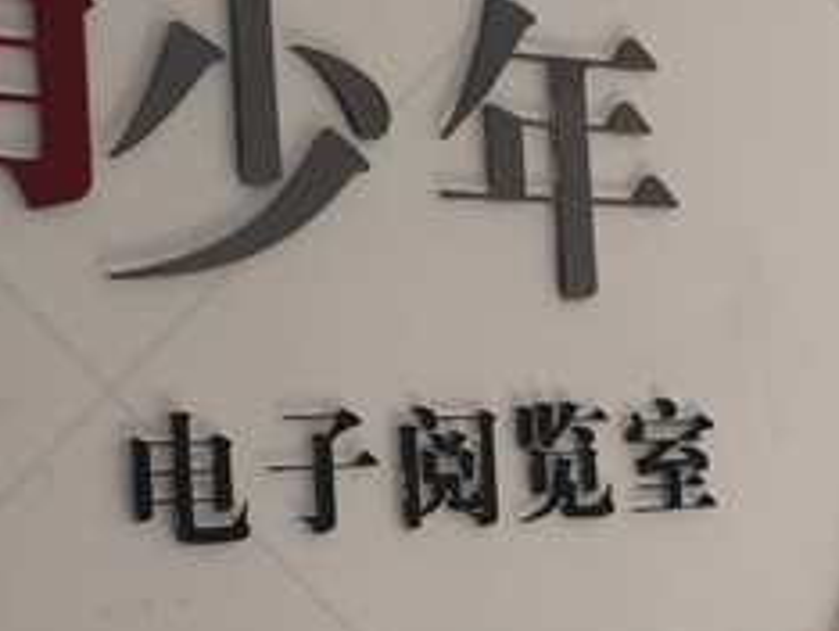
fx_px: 2402
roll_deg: +1.3
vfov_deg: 15.0
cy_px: 384
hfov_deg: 19.6
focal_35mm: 99
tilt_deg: +3.4
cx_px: 685
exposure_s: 1/100
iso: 50
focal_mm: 4.15
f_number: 2.2
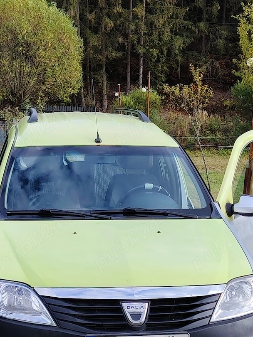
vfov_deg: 24.7
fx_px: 770
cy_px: 153
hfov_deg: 18.6
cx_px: 90
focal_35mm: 79
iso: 100
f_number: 1.75
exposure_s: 1/289
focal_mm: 5.25
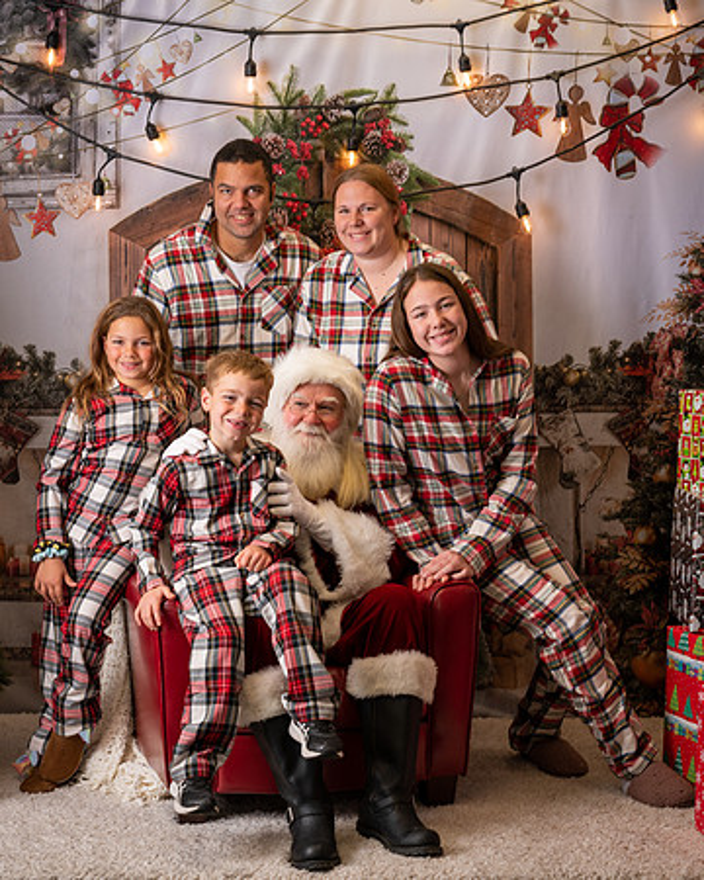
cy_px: 441
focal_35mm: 73
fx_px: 1888
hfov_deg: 21.1
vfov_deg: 26.2
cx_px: 364
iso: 100
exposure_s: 1/100
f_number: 7.1
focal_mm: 50
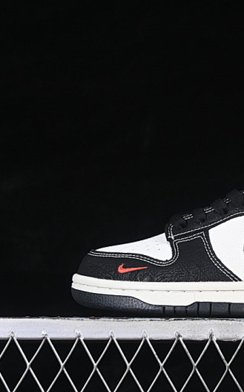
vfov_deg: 18.0
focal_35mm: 116
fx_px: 1235
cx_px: 274
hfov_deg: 11.1
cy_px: 195
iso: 160
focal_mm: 50
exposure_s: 1/60
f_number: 6.3
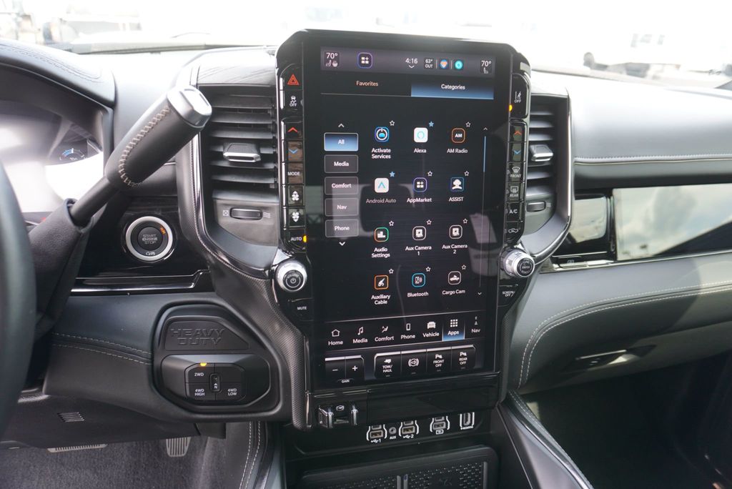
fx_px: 488
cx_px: 366
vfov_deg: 53.2
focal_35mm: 24
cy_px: 244
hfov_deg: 73.7
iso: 250
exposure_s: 1/60
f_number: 4
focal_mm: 16
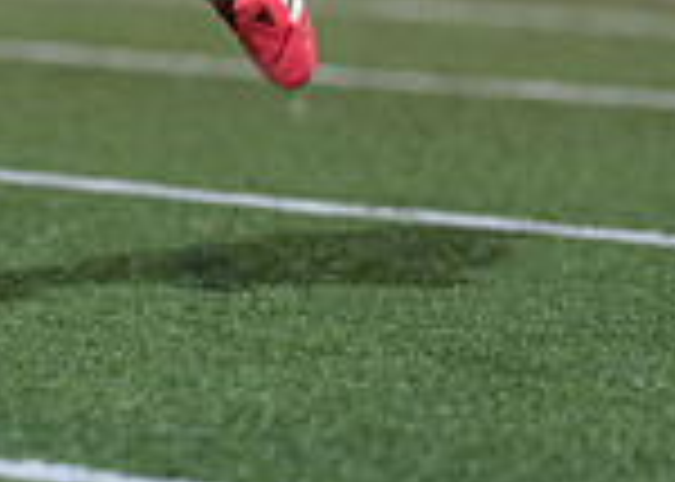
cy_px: -414
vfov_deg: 2.5
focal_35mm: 575
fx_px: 11018
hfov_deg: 3.5
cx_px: -161
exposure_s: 1/1250
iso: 1250
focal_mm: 135
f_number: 1.8
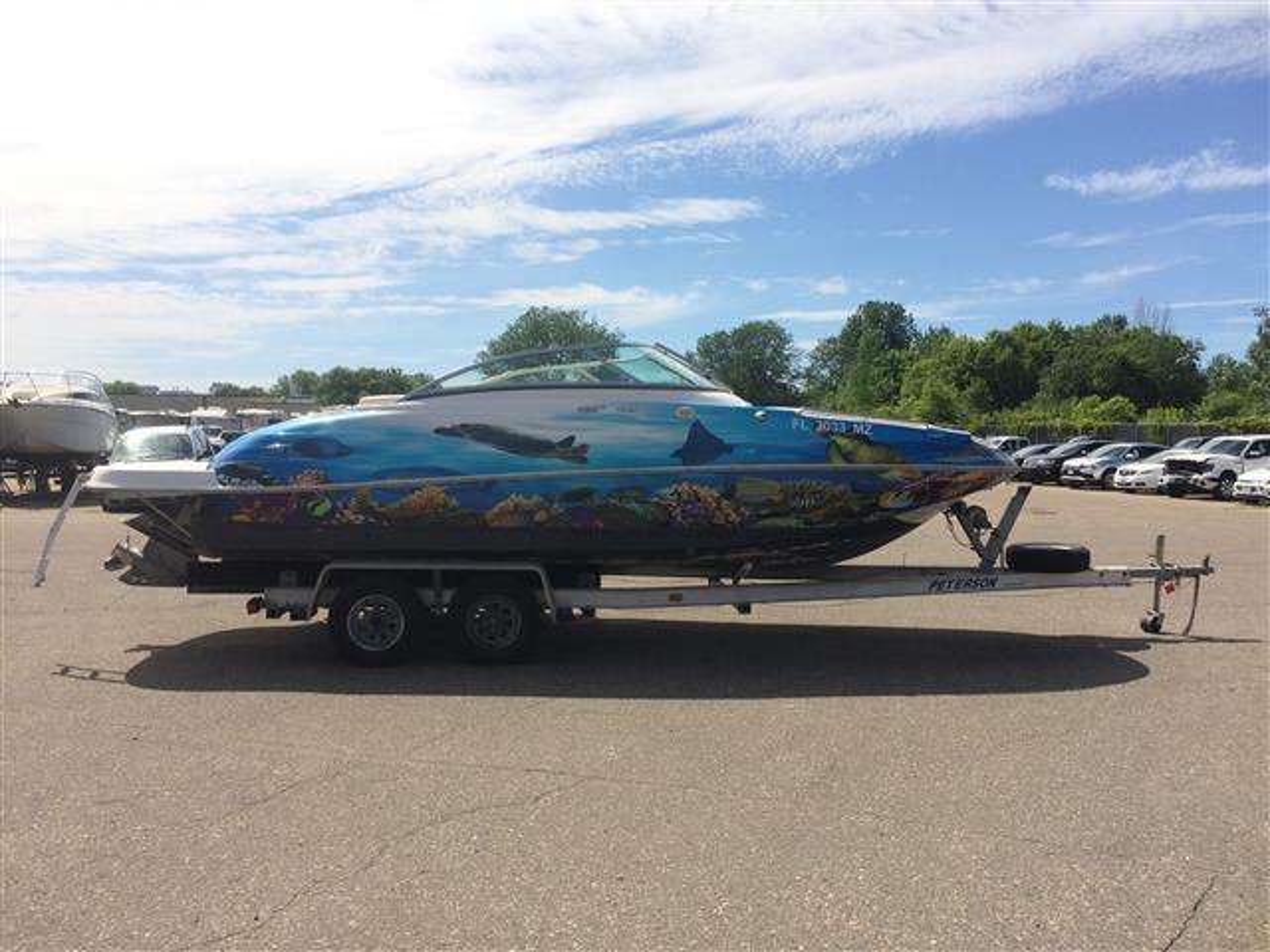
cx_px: 635
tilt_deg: -3.0
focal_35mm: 29
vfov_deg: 48.2
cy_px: 476
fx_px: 1064
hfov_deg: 61.7
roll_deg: -0.1
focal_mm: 4.15
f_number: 2.2
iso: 32
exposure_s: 1/2415
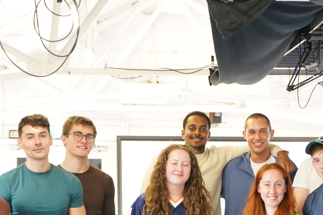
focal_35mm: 113
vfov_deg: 11.8
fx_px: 1014
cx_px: 271
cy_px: 271
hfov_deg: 17.9
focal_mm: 35
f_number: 4
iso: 1600
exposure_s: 1/40
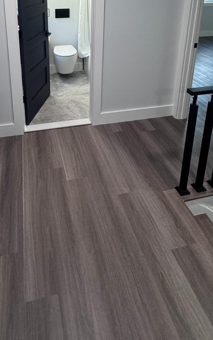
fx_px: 251
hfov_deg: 45.5
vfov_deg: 60.0
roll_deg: +2.5
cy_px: 46
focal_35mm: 27
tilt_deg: -19.4
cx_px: 75
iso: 250
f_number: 2.2
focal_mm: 2.22
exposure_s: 1/120
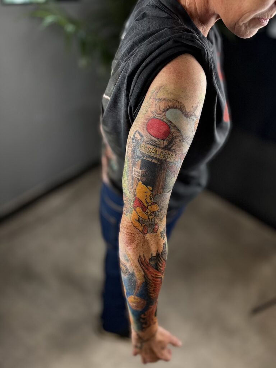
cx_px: 138
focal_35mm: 24
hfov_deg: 56.8
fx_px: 255
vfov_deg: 71.6
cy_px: 184
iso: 125
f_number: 1.78
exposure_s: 1/100
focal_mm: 6.76
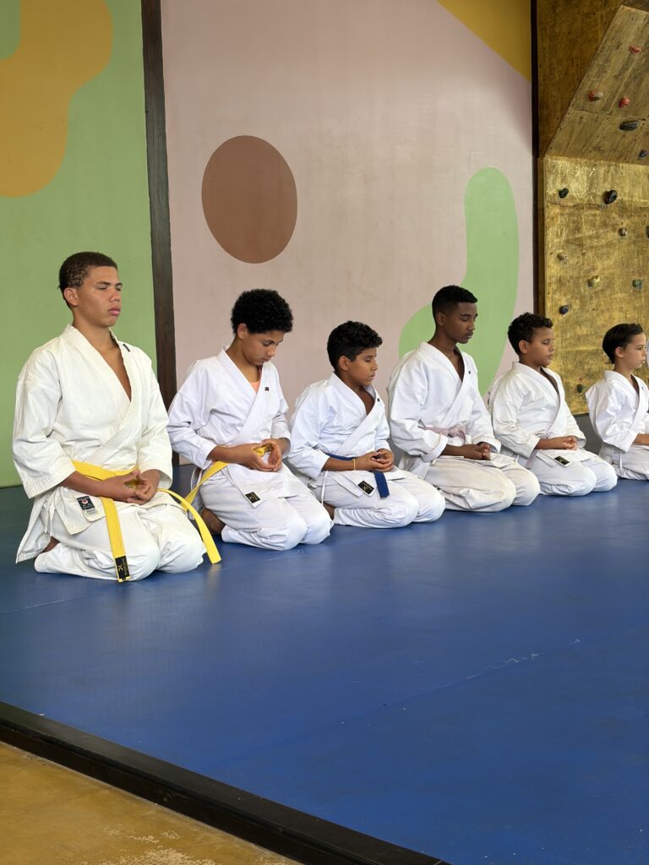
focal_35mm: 52
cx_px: 324
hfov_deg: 28.0
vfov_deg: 36.8
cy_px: 432
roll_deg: +2.0
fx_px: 1300
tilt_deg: -4.9
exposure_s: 1/60
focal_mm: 5.96
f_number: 1.6
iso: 40
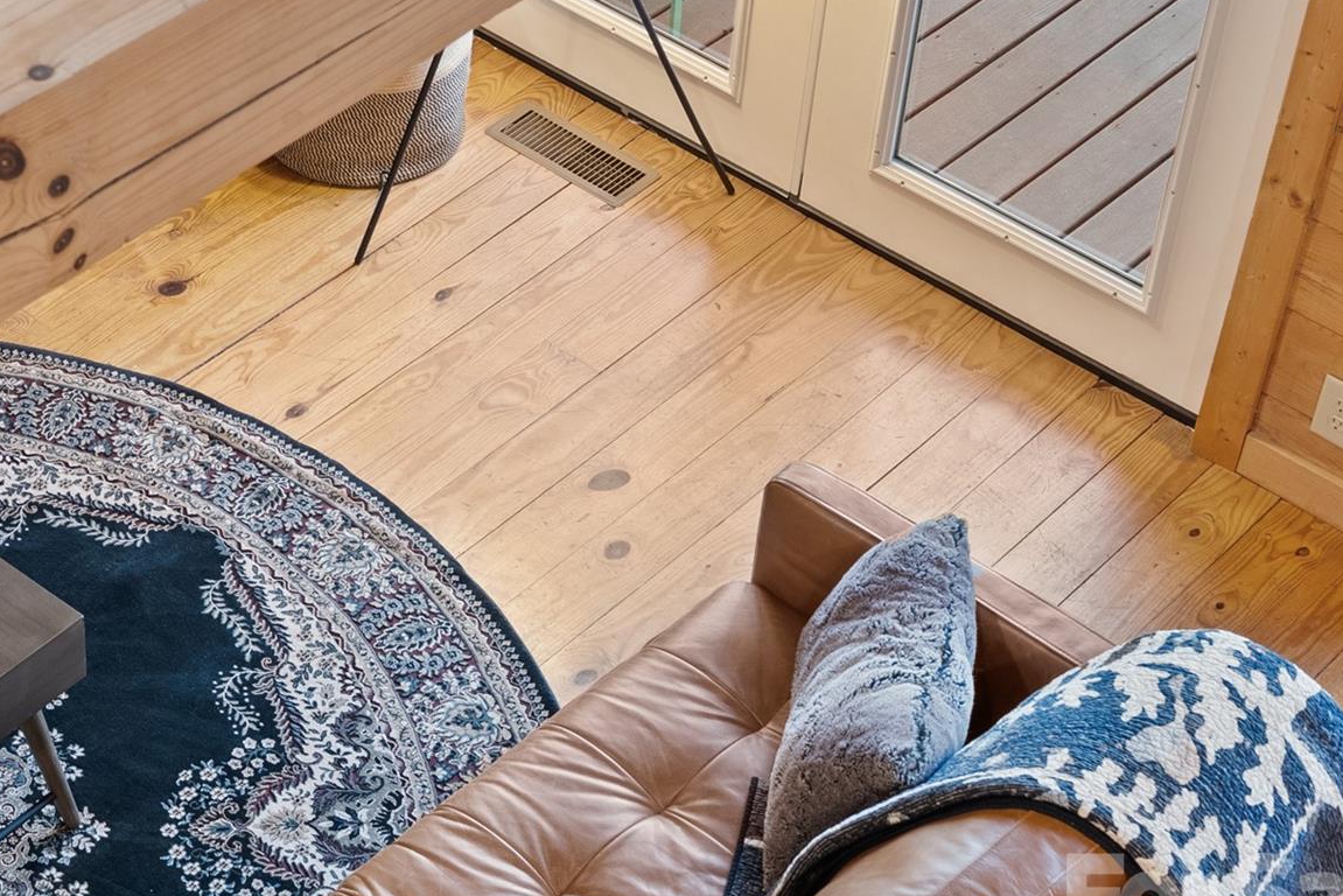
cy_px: 285
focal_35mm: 89
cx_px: 244
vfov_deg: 15.3
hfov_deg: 22.5
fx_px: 3321
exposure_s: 1
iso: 640
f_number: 9
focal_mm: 50
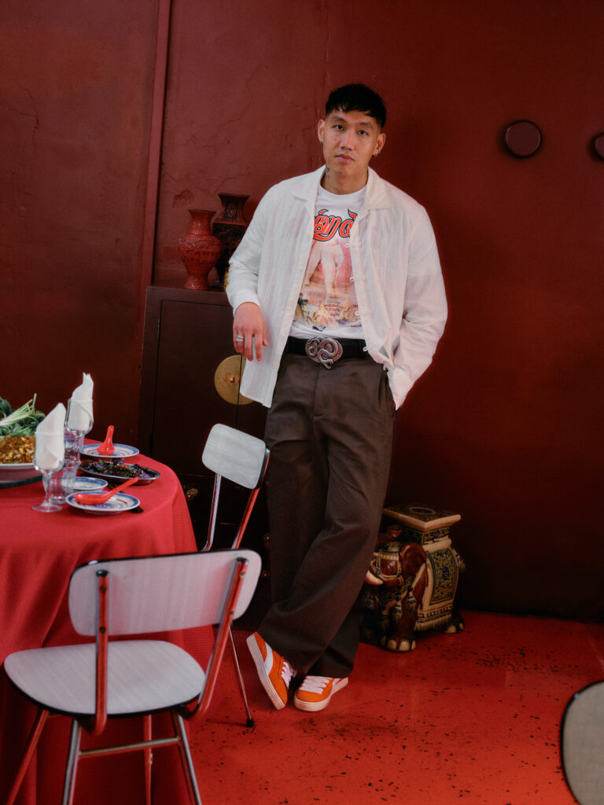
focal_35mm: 53
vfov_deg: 36.2
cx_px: 302
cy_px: 402
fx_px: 1233
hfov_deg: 27.5
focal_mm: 67.6
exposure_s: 1/125
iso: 1250
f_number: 6.4
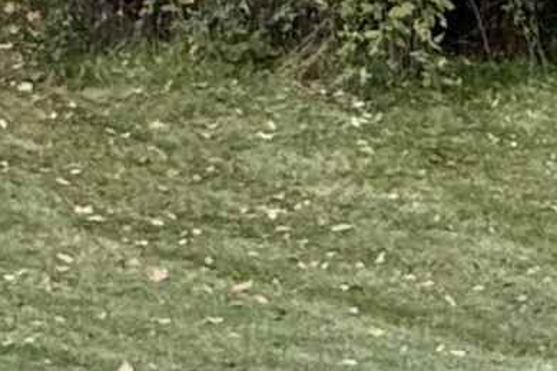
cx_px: 1900
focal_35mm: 394
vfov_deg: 3.4
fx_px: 6093
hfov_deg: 4.9
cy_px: -944
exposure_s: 1/4049
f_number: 1.78
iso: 64
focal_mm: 6.76
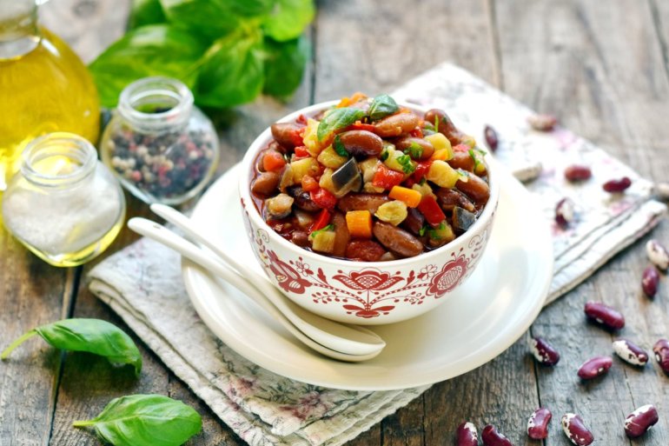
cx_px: 334
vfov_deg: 18.2
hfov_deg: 27.0
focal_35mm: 75
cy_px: 223
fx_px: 1393
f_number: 3.5
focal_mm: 50
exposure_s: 1/100
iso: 200
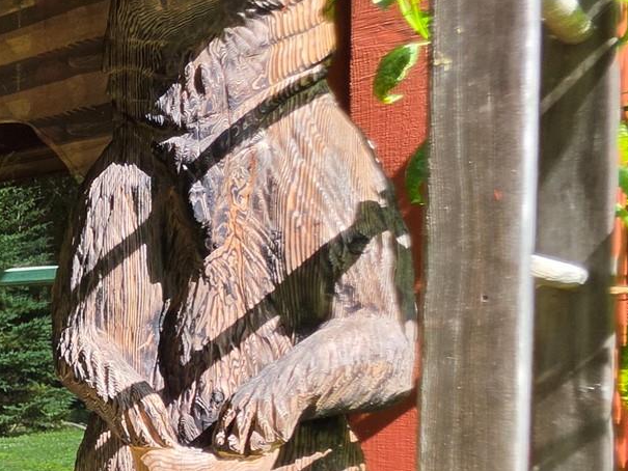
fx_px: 798
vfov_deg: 32.2
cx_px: -353
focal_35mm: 44
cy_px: 360
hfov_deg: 27.0
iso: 32
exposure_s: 1/456
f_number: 1.9
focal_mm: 2.2
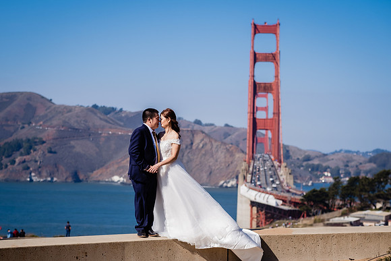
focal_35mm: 91
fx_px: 992
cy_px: 127
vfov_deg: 15.0
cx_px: 186
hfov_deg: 22.3
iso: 160
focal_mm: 56
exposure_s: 1/5000
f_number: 2.5
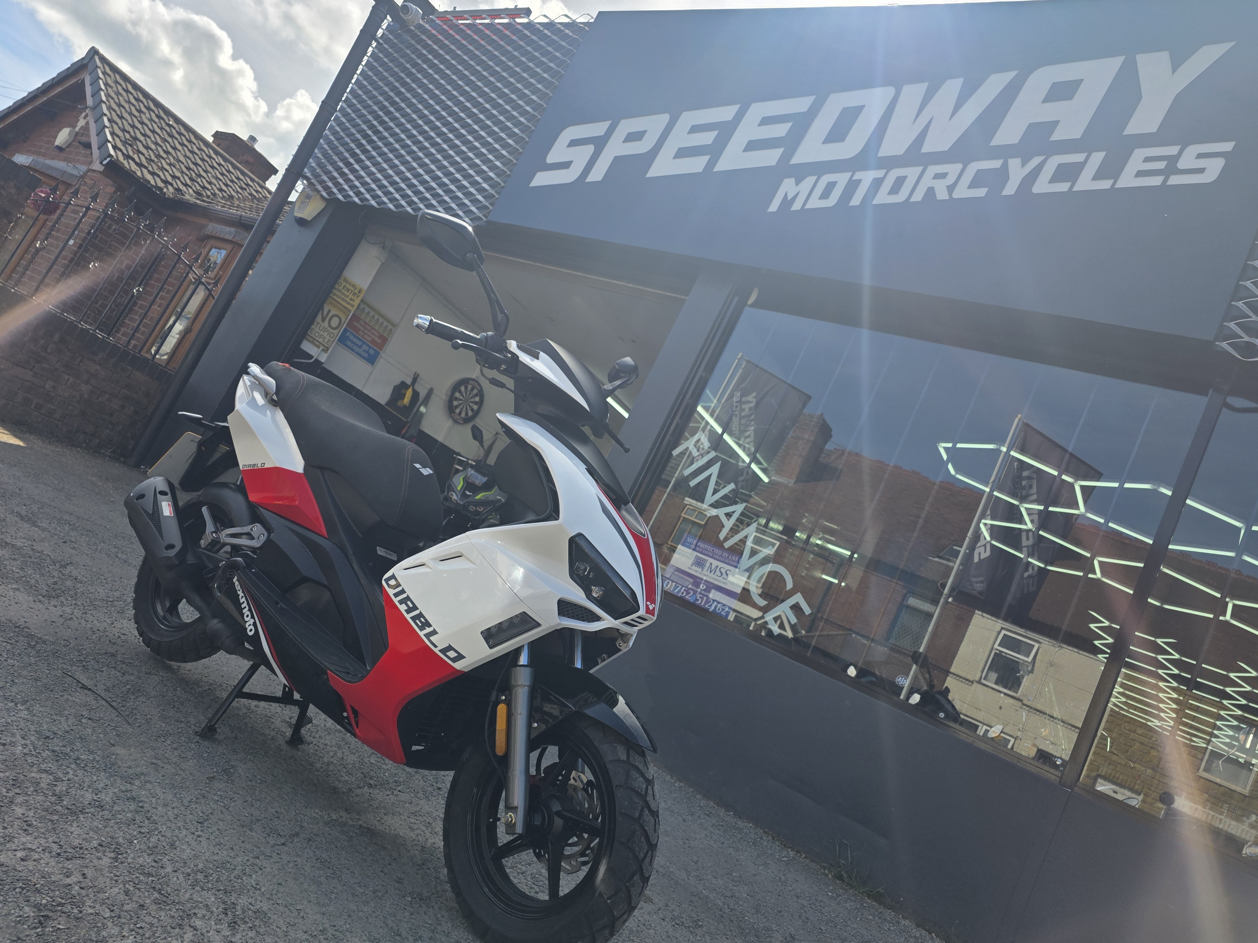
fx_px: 872
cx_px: 627
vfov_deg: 56.8
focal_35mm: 24
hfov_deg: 71.6
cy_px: 472
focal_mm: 6.3
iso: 80
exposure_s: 1/5608
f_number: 1.7
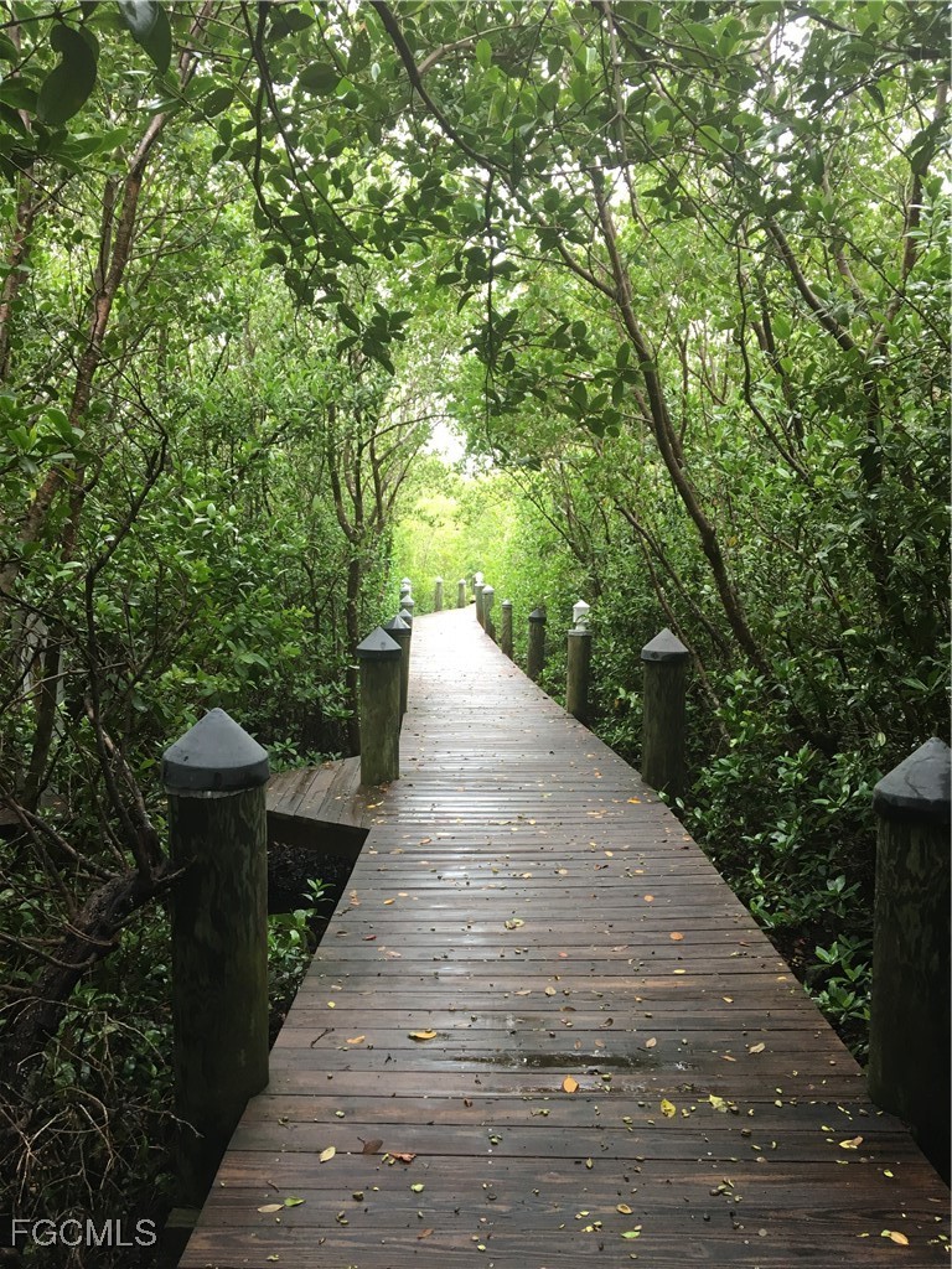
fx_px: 1063
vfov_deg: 61.7
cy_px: 634
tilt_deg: -2.9
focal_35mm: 29
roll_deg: +1.5
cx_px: 476
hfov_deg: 48.2
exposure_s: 1/30
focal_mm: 4.15
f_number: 2.2
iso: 32
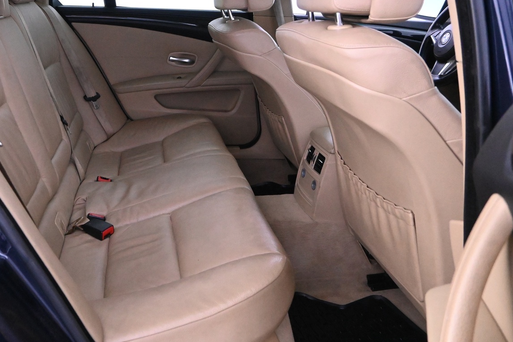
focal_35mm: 34
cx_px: 162
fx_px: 484
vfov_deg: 38.6
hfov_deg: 54.4
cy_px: 128
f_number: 4
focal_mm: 16
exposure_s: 1/50
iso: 6400
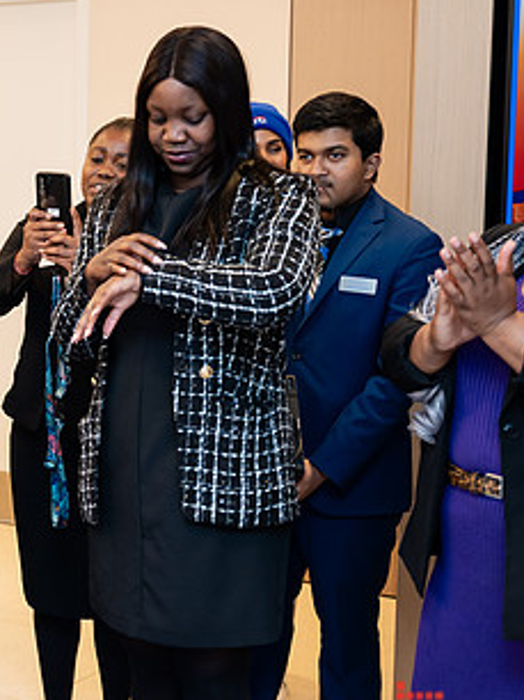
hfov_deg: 17.8
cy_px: 343
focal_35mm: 78
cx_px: -127
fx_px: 1577
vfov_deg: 25.0
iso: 320
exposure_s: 1/160
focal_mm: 40
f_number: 3.2
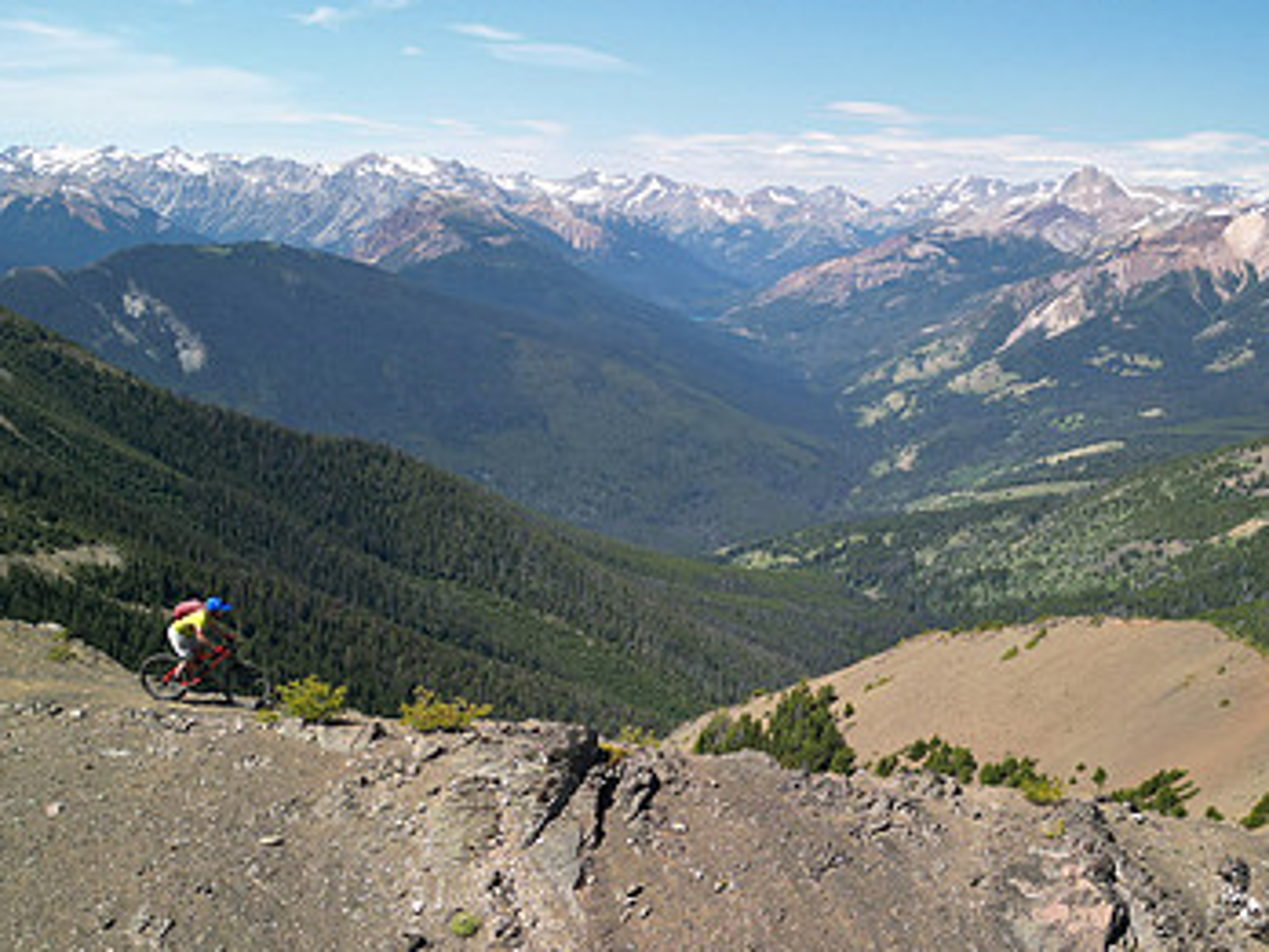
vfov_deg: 35.2
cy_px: 709
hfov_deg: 46.4
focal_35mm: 40
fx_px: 1466
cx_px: 784
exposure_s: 1/1000
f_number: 1.7
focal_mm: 6.72
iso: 140
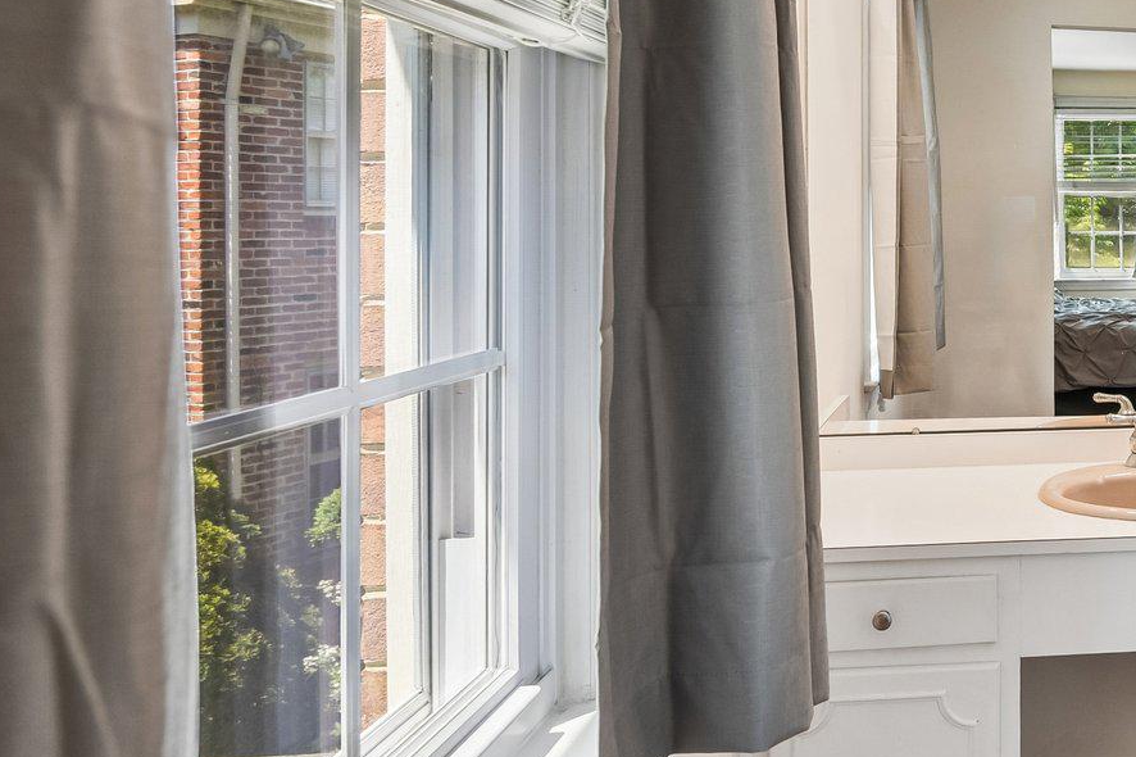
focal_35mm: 37
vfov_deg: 35.5
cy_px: 244
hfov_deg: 43.2
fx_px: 1167
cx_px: 1178
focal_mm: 16
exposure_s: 1/60
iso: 400
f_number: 8
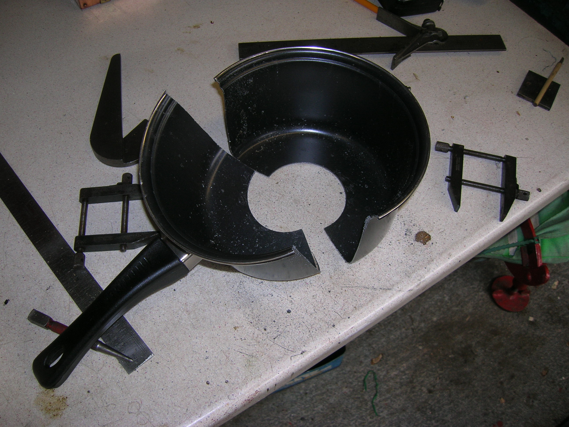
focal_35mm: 34
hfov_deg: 54.0
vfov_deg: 41.8
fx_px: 559
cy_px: 214
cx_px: 284
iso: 50
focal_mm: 5.7
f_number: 2.9
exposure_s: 1/60.1
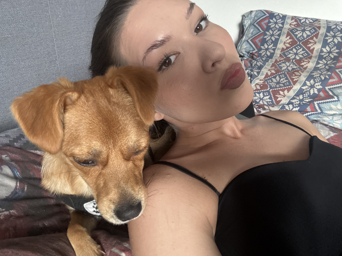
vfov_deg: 58.9
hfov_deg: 73.9
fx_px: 227
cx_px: 171
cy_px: 128
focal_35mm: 23
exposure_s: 1/60
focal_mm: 2.69
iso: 320
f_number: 1.9
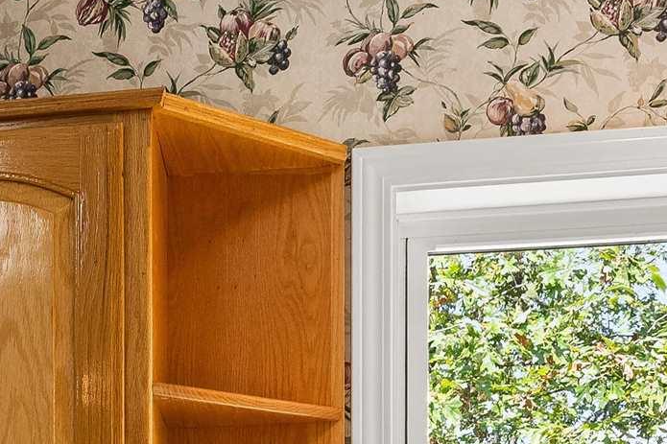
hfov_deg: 22.8
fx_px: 1556
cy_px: 697
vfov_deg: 14.9
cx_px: -61
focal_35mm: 84
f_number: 8
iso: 450
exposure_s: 1/20
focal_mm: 19
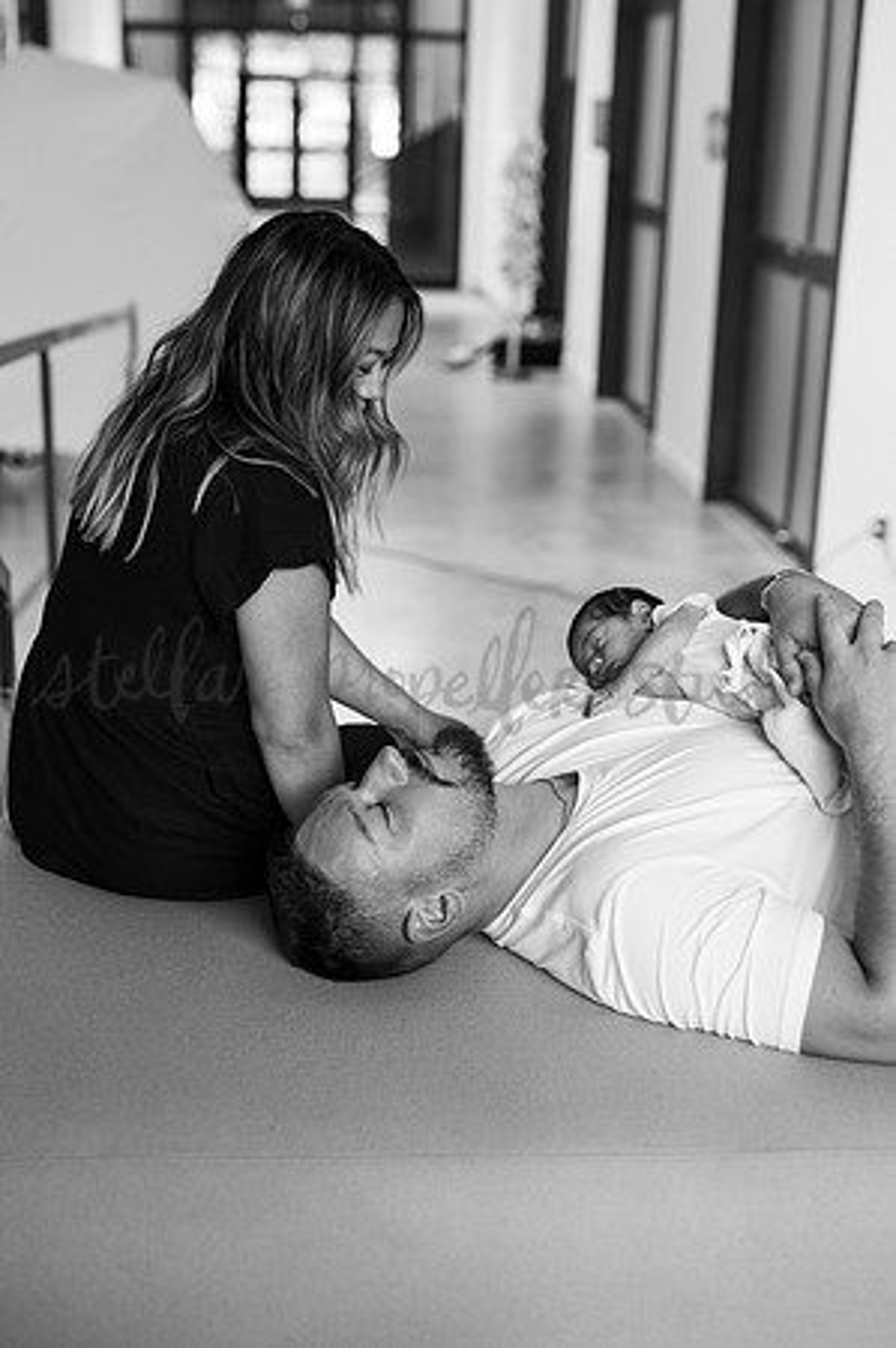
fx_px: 1871
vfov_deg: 39.6
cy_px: 674
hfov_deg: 26.9
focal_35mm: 50
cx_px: 448
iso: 1250
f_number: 2.8
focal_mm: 50
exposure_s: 1/160
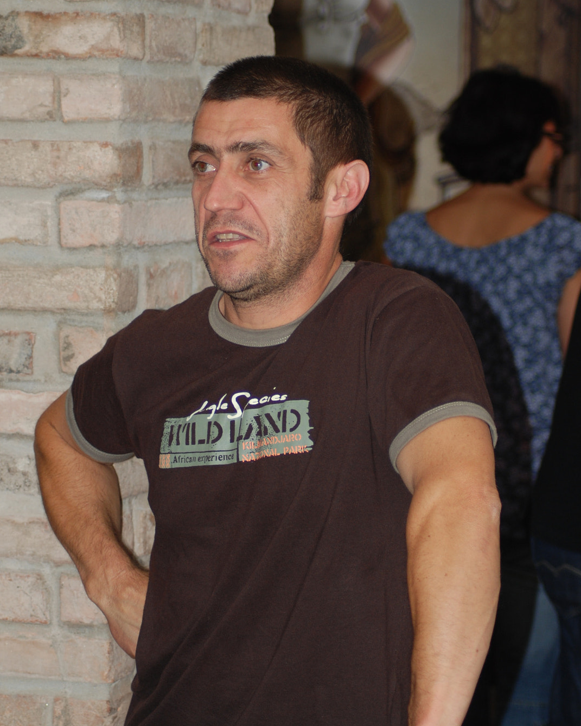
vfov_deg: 16.3
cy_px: 389
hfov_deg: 13.1
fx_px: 2537
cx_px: 290
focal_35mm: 118
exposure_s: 1/60
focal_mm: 70
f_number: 4
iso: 200
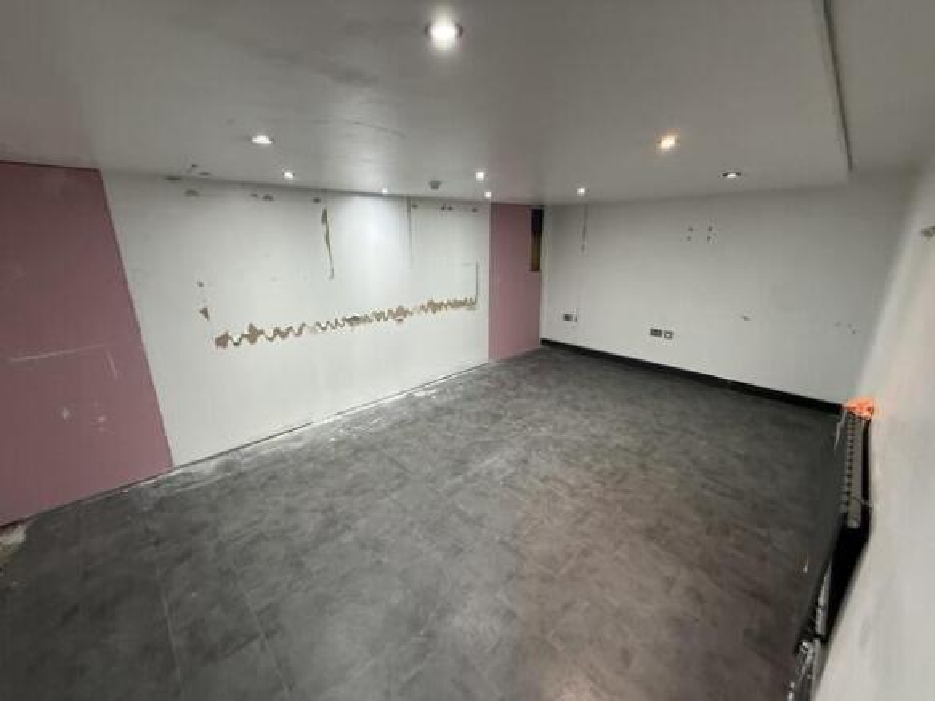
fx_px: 378
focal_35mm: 14
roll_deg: +0.6
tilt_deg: -14.8
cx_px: 468
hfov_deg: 102.1
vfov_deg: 85.7
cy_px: 350
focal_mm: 2.22
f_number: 2.2
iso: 320
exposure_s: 1/100
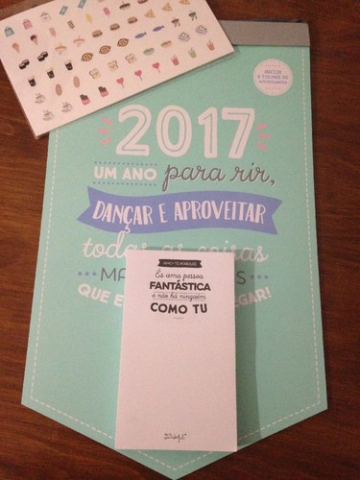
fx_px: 458
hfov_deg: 42.9
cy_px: 240
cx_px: 180
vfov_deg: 55.4
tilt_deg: -76.8
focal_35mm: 33
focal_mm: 4.12
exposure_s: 1/15
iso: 640
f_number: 2.4
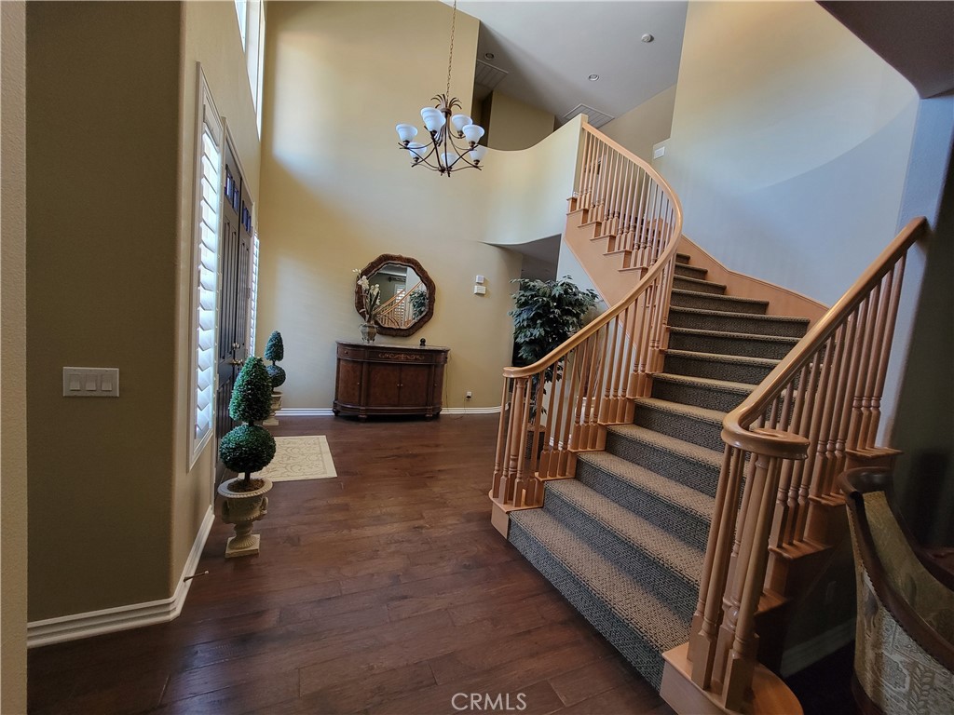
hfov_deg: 106.2
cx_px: 477
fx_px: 358
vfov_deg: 89.9
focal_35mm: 13
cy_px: 358
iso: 320
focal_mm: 2.2
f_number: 2.2
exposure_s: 1/30
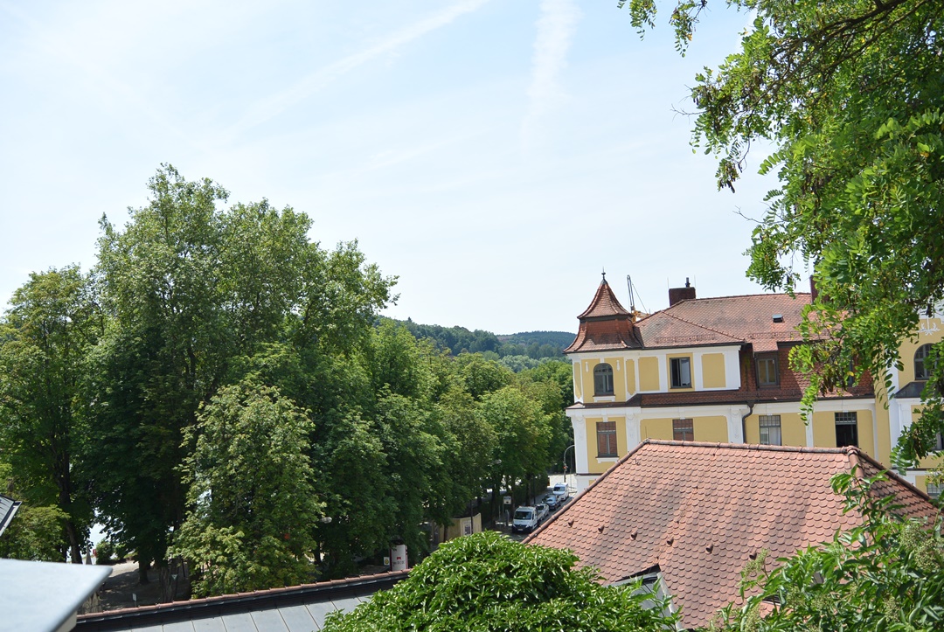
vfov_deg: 45.1
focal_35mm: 29
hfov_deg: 63.6
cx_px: 472
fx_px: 761
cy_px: 316
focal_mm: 11
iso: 100
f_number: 4
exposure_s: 1/800
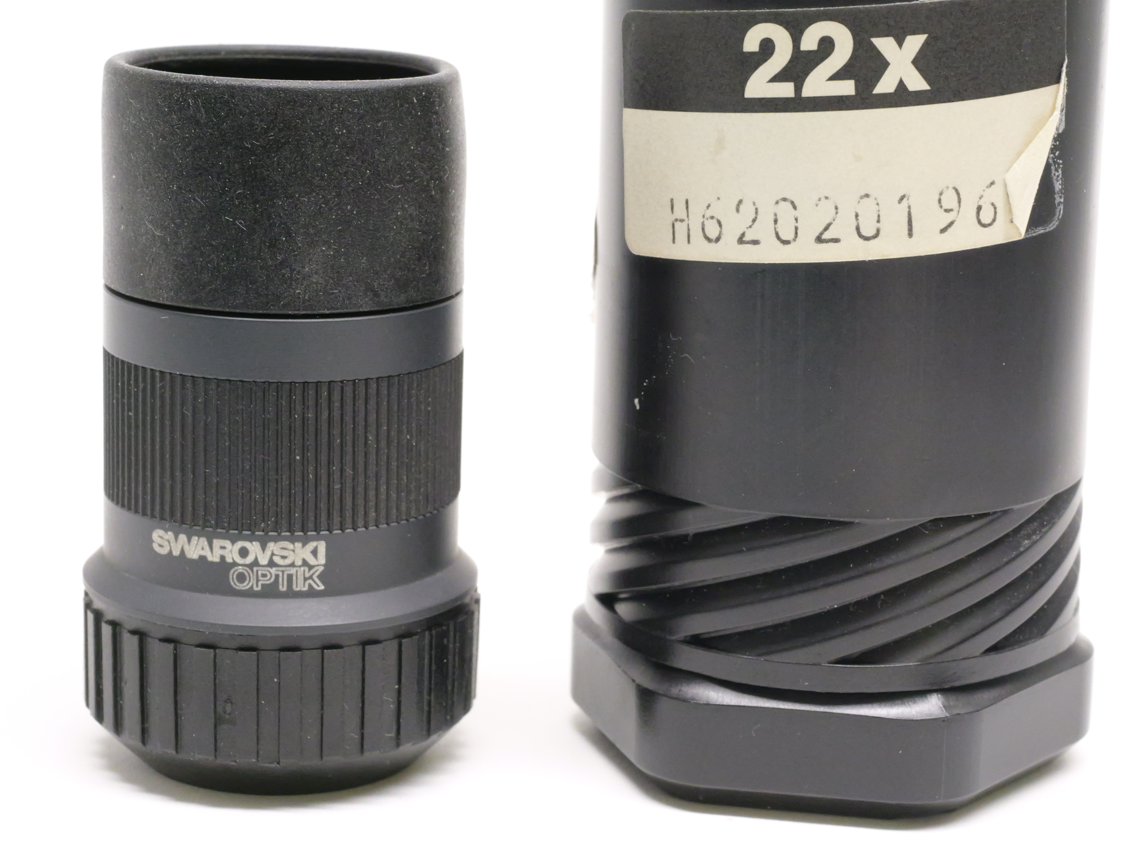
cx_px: 645
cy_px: 385
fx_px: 2712
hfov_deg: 23.5
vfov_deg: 17.8
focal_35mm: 83
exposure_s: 1/60
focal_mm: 30
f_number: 8
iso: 3200
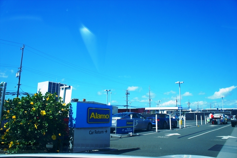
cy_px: 79
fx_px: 177
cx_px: 118
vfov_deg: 47.8
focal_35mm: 27
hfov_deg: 67.5
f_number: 7.1
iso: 200
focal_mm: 18
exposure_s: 1/500
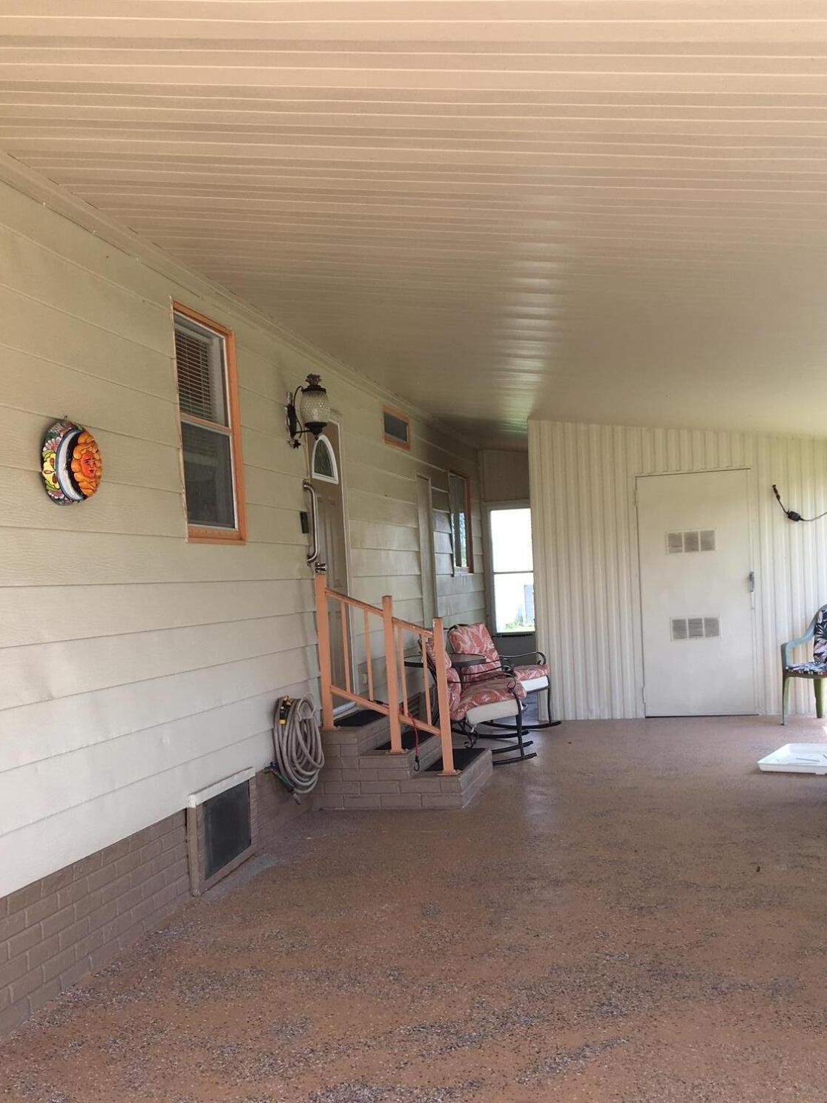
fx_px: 1242
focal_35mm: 39
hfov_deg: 36.7
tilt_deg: -2.9
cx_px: 348
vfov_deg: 47.6
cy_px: 657
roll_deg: +2.8
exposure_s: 1/198
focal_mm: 4.15
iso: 25
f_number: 2.2
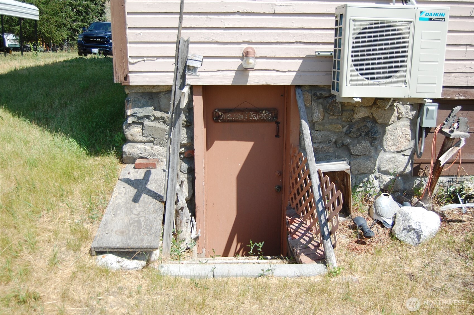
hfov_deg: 55.2
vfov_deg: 38.3
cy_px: 158
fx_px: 454
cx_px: 237
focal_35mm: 34
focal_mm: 23
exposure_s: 1/1000
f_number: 3.8
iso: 200
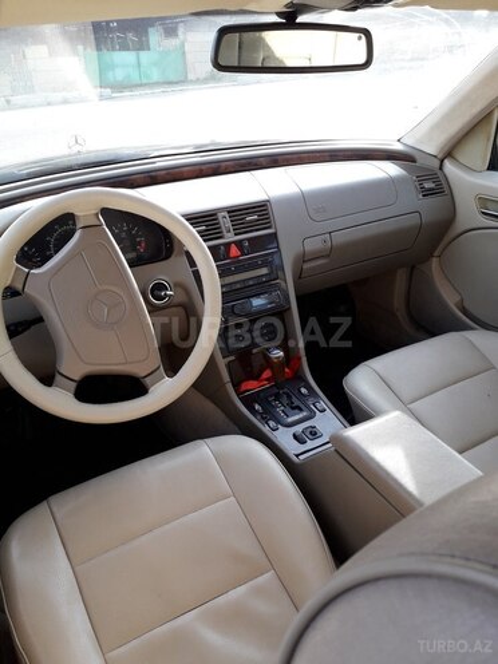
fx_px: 518
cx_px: 249
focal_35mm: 27
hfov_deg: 51.4
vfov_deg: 65.3
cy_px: 332
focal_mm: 3.6
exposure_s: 1/124
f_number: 1.9
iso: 40
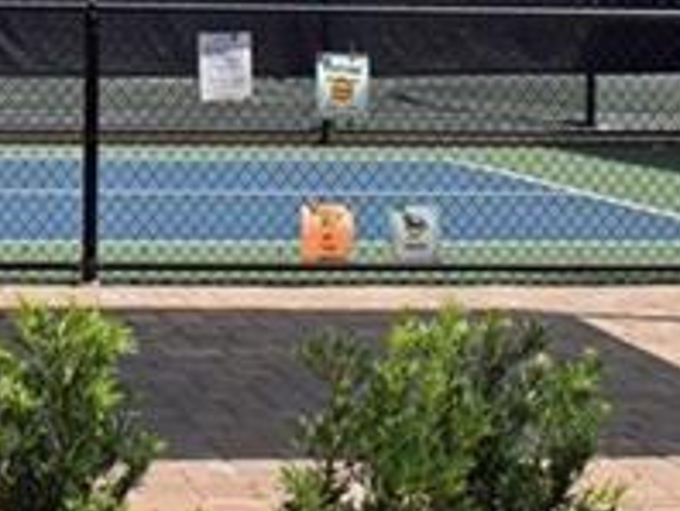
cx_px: -172
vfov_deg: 10.8
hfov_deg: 14.2
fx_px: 2636
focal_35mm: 134
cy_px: -151
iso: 100
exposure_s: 1/320
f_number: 9
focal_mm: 18
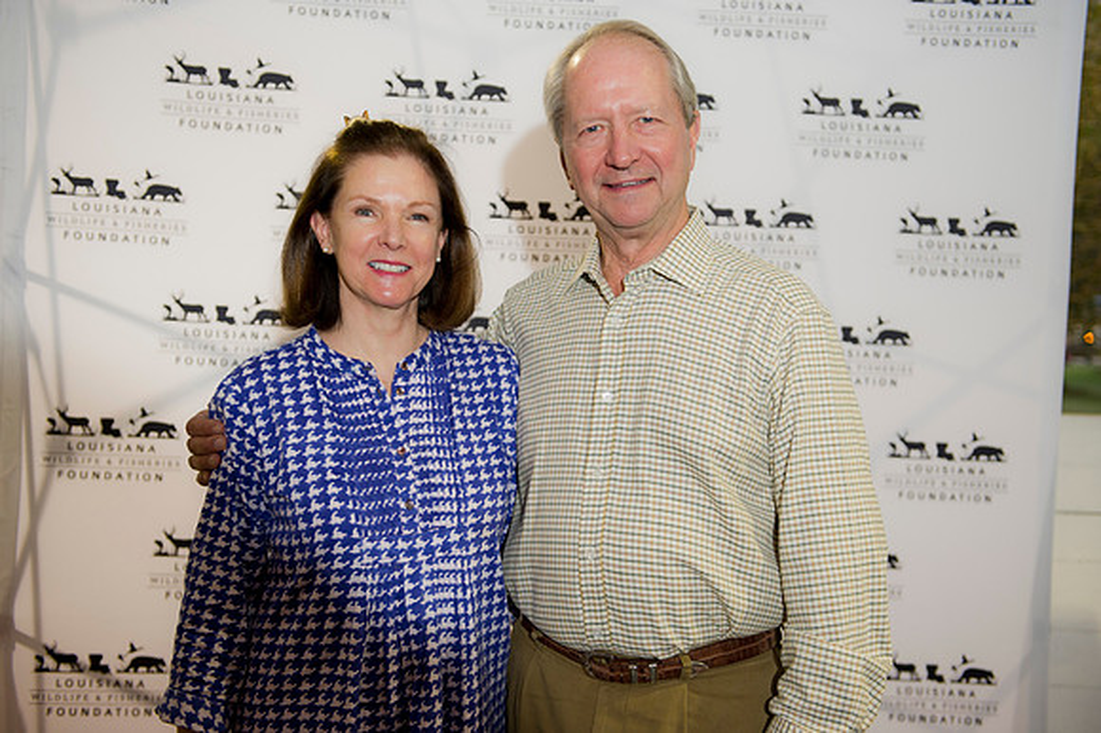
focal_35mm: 44
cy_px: 366
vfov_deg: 30.5
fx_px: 1345
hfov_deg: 44.5
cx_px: 550
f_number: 3.2
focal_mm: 44
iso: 800
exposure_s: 1/100
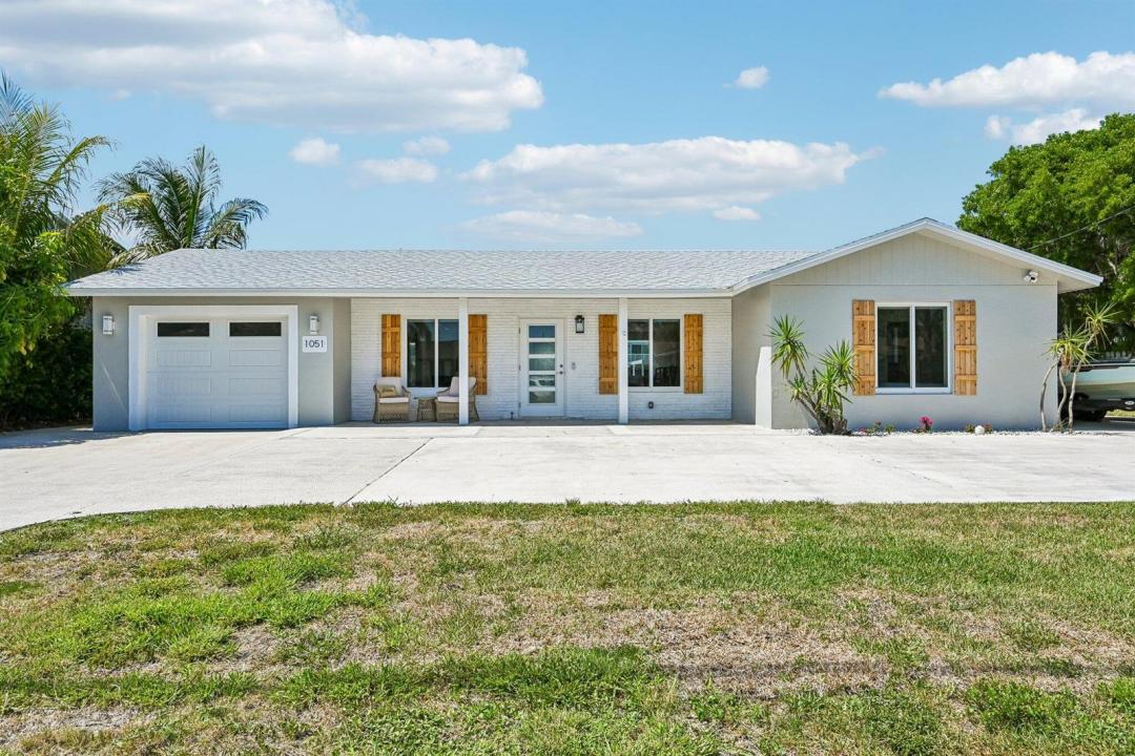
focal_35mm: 22
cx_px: 568
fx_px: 694
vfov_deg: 57.2
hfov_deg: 78.6
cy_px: 378
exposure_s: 1/6400
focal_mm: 22
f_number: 8
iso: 1000
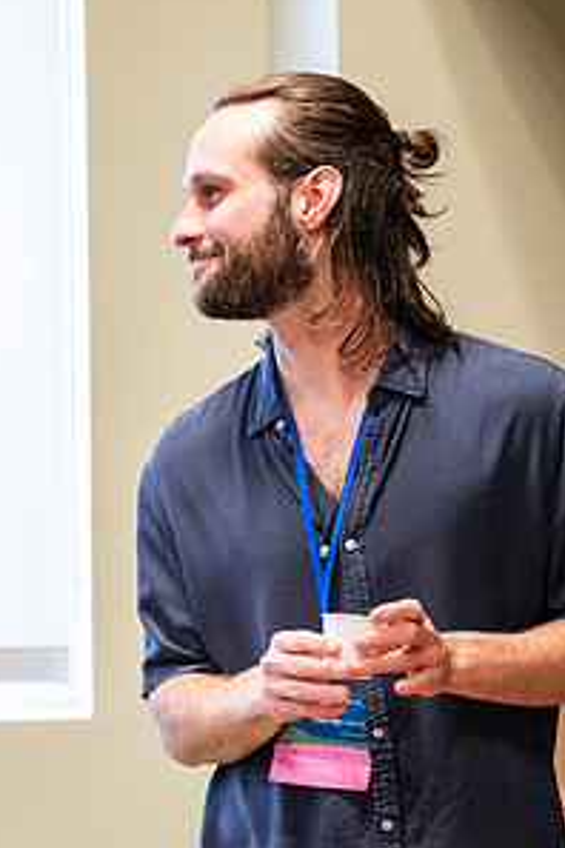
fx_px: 5673
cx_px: 223
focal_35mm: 241
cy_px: 625
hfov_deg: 5.7
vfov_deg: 8.5
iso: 2500
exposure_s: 1/160
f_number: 2.8
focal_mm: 106
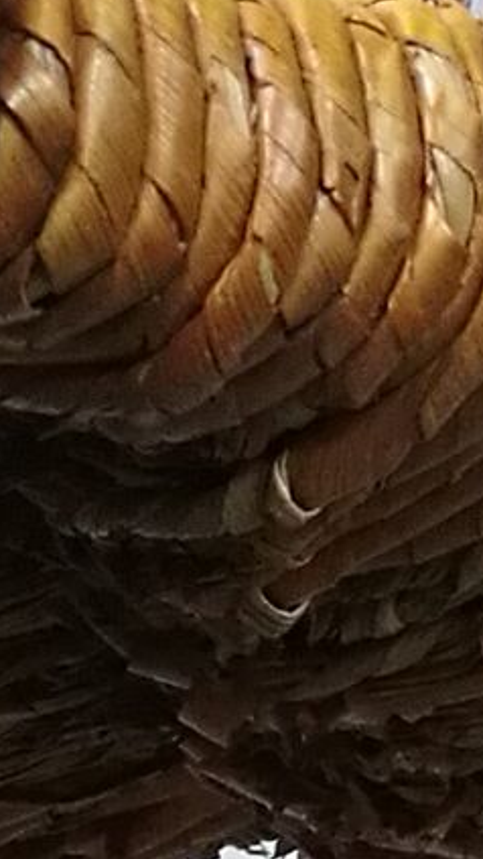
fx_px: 5167
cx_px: 140
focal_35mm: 227
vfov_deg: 8.5
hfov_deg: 5.3
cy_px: 2195
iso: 160
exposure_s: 1/40
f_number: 2.2
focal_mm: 4.5
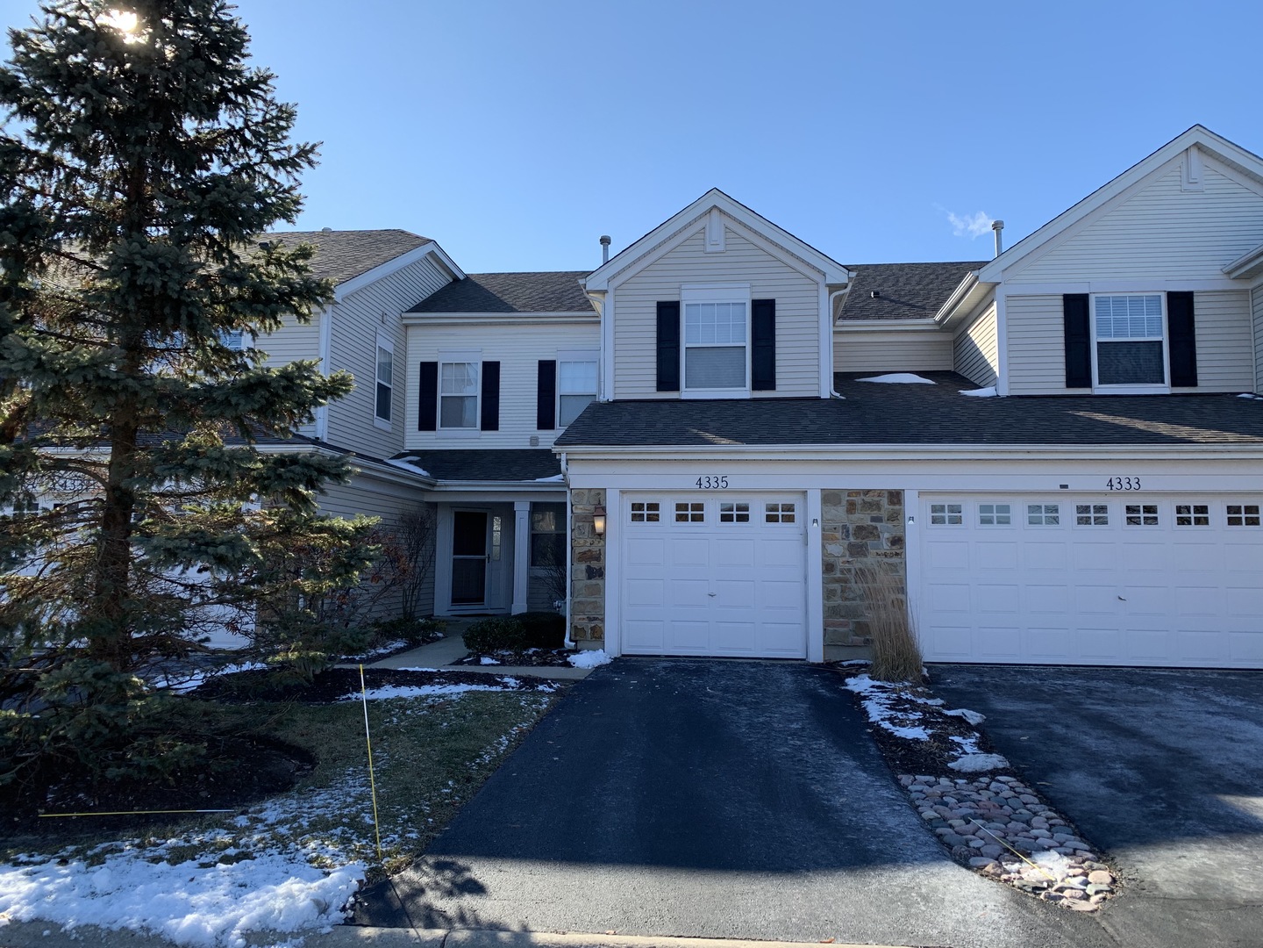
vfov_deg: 53.1
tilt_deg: +5.6
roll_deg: -1.2
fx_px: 949
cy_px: 474
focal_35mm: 26
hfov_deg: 67.3
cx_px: 632
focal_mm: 4.25
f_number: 1.8
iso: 25
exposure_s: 1/1136
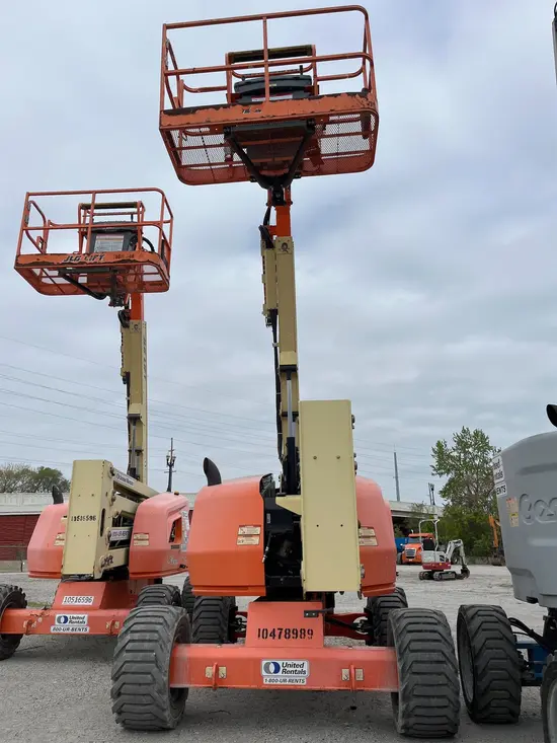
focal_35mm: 26
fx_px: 558
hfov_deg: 53.1
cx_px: 278
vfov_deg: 67.3
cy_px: 372
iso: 50
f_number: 1.6
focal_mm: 5.1
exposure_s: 1/8403
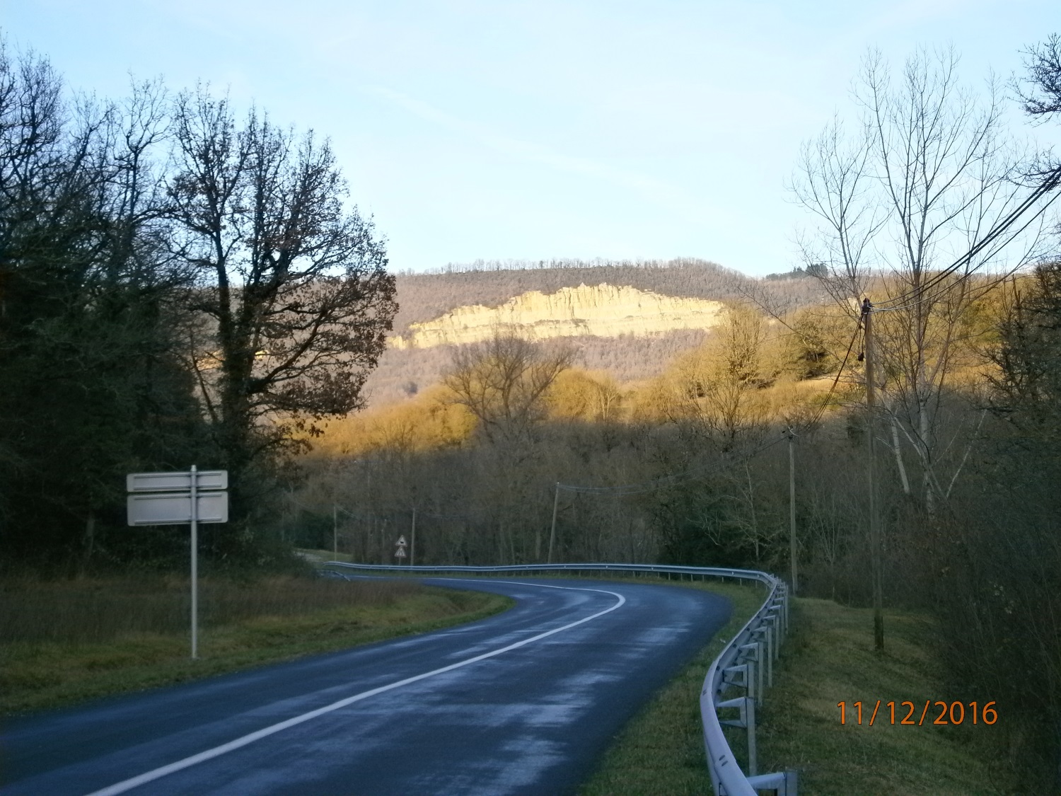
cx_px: 530
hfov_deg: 32.2
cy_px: 398
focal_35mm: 60
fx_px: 1839
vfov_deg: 24.4
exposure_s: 1/160
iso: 80
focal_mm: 10.7
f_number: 3.9
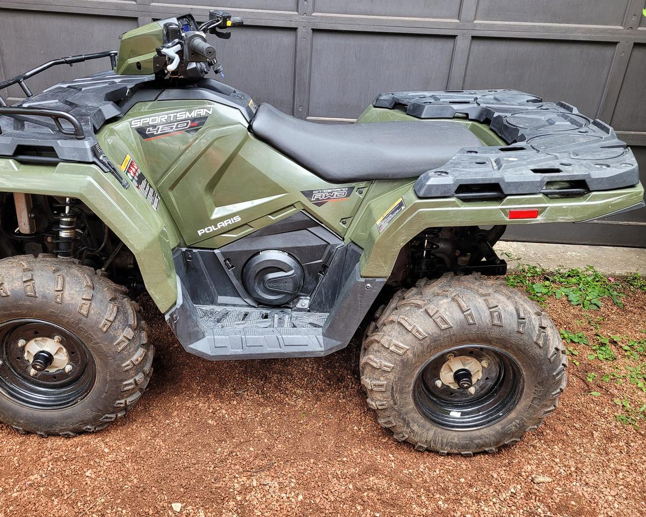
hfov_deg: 62.1
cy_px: 261
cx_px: 293
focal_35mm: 28
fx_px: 535
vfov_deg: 51.5
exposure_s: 1/120
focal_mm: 5.4
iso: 125
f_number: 1.8
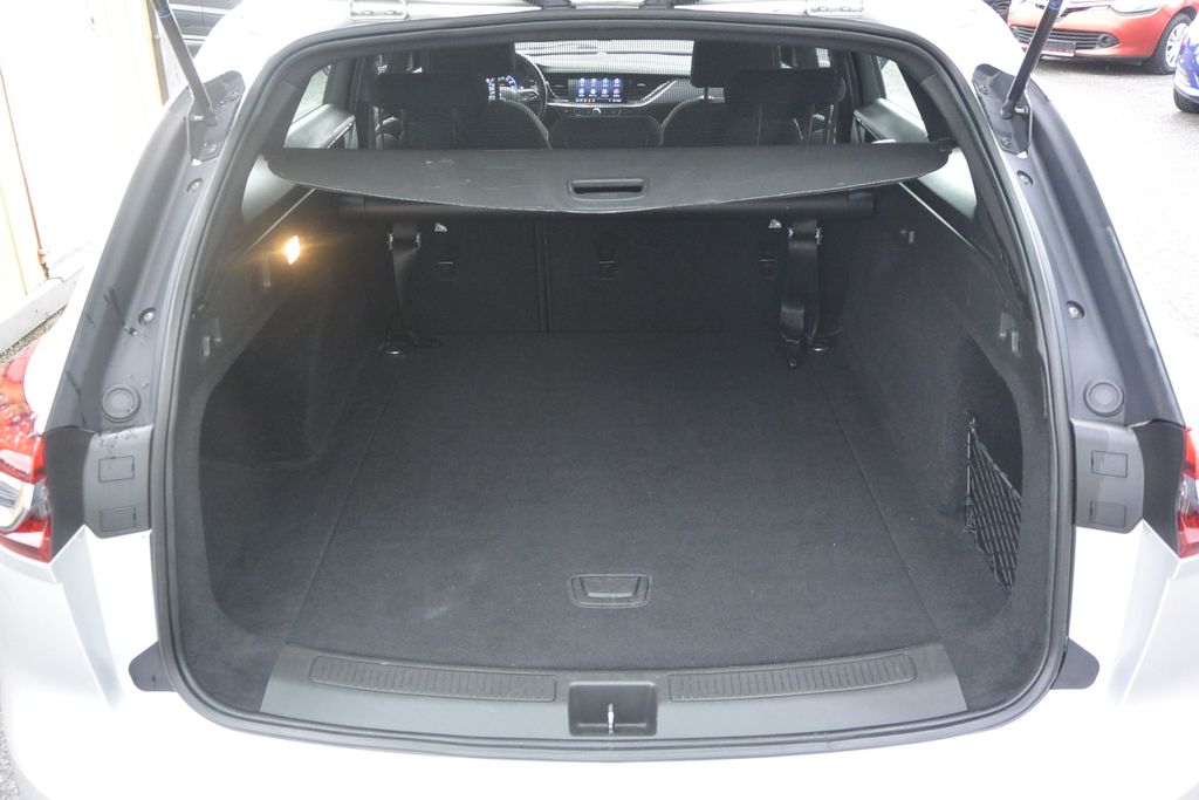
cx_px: 600
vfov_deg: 42.3
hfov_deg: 60.3
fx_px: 1033
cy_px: 400
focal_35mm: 31
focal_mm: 11.8
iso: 800
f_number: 3.8
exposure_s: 1/50
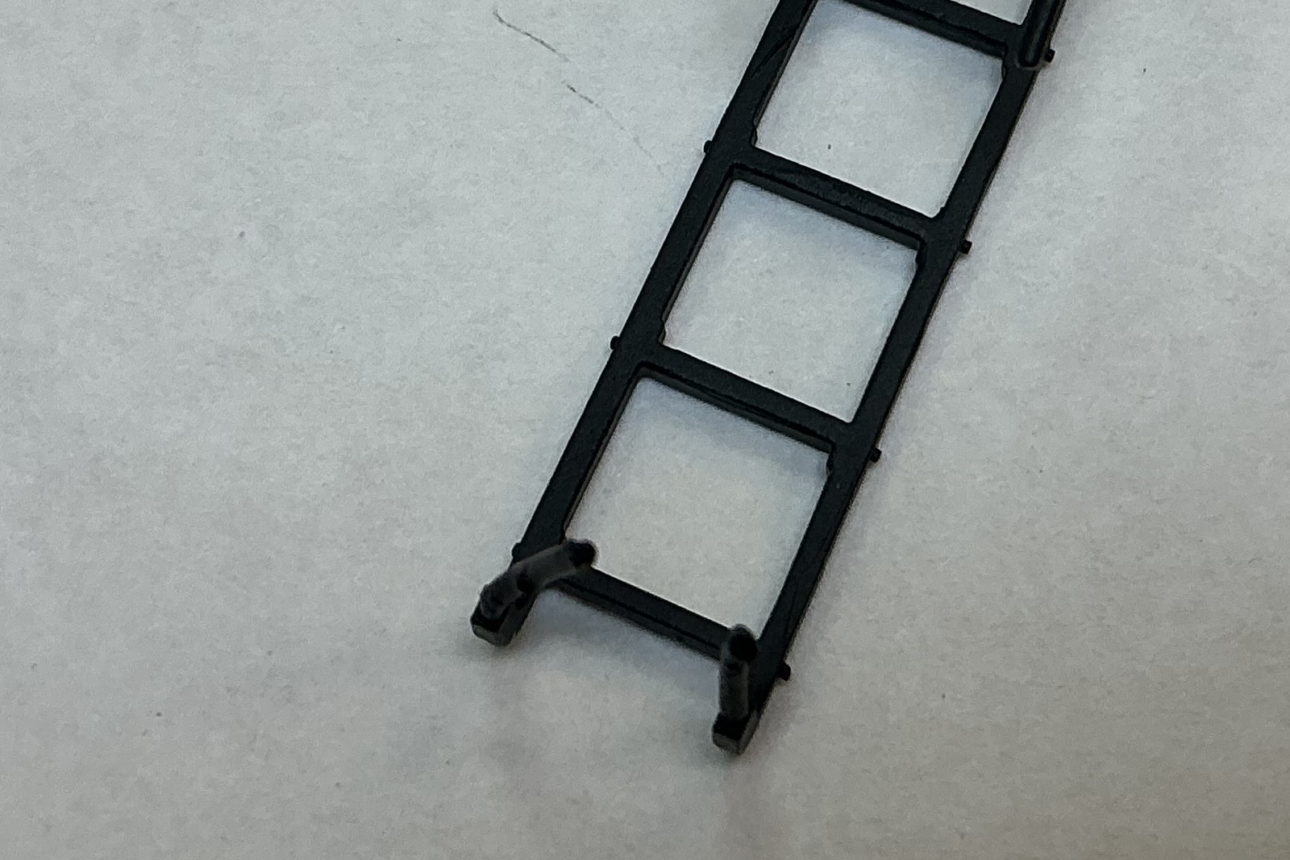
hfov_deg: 26.6
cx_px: 798
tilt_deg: -68.1
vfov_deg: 17.6
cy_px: 30
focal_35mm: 76
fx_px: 2723
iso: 20
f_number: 1.8
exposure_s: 1/100
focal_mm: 3
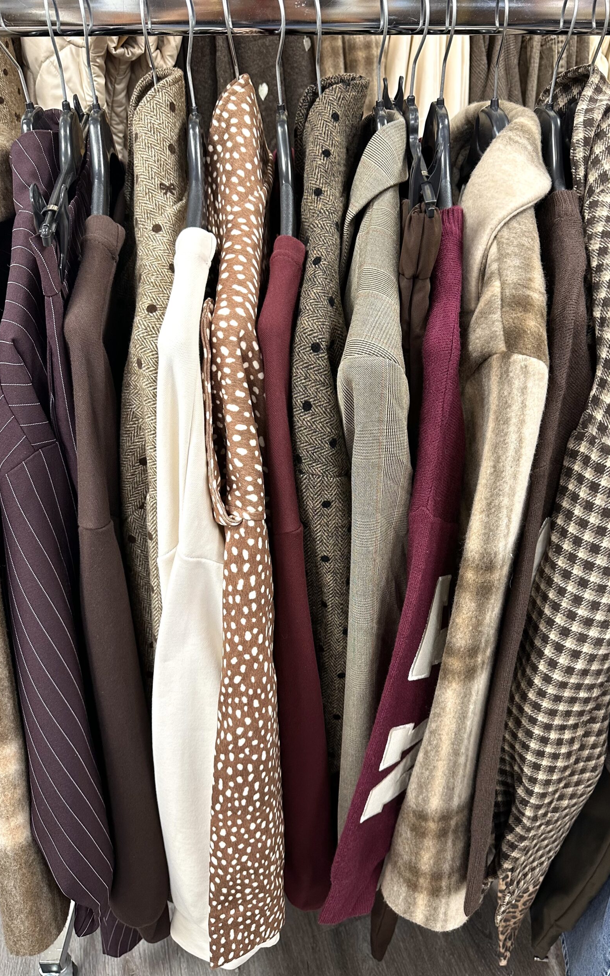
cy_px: 485
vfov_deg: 70.4
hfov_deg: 47.6
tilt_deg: -35.1
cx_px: 322
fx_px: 691
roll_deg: -1.1
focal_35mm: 26
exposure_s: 1/50
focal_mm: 6.86
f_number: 1.78
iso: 200
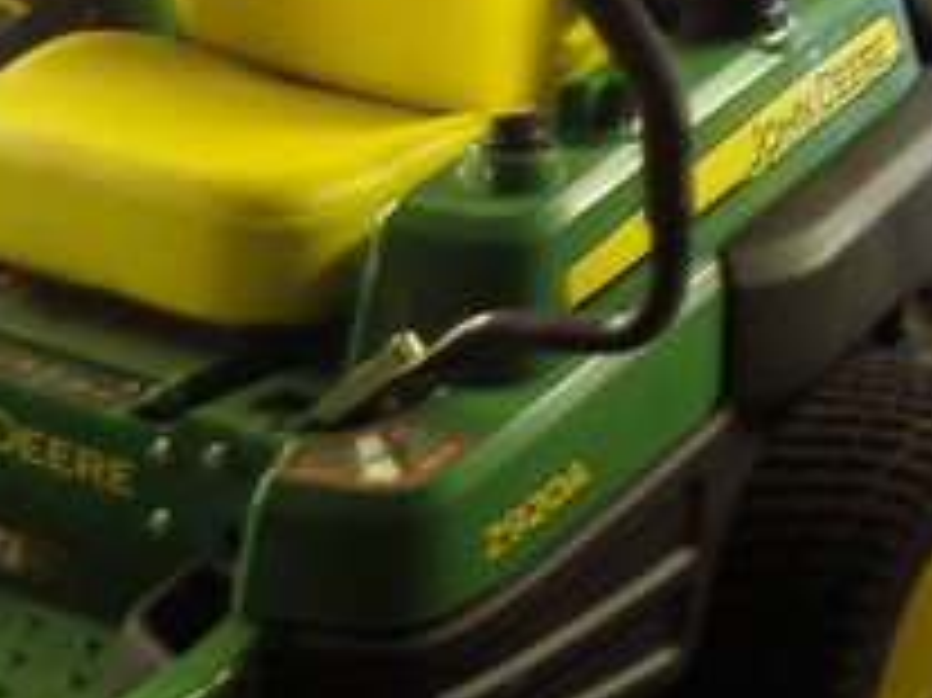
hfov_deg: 19.4
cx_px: 176
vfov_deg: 14.7
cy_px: 486
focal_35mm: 100
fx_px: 2691
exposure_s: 1/4
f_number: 2.6
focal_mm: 5.8
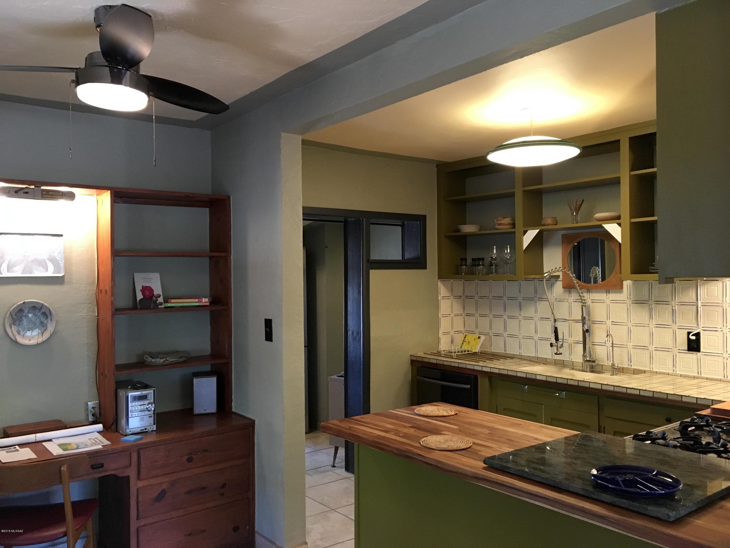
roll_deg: +0.6
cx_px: 365
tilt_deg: -0.6
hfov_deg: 61.7
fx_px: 612
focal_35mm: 29
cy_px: 274
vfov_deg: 48.2
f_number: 2.2
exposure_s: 1/30
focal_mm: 4.15
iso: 200
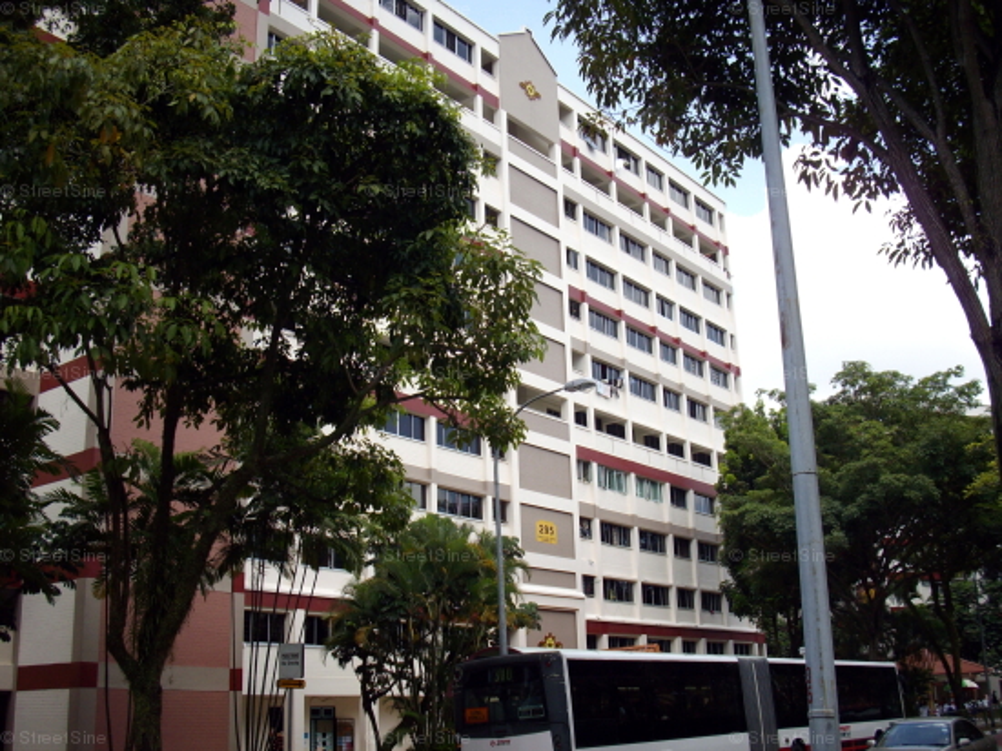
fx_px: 1071
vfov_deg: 38.6
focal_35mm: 37
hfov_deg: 50.2
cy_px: 376
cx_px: 501
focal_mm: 6.2
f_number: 2.8
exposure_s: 1/400
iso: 80
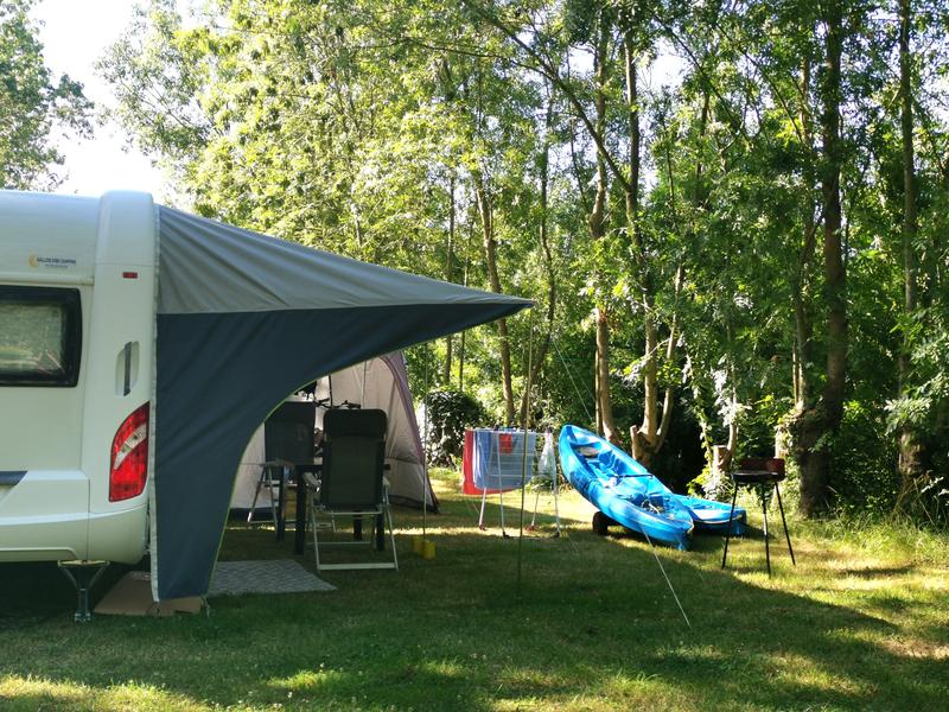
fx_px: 1206
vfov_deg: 32.9
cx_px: 474
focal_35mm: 44
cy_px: 356
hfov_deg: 42.9
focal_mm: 5.58
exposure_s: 1/484
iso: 50
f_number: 1.8
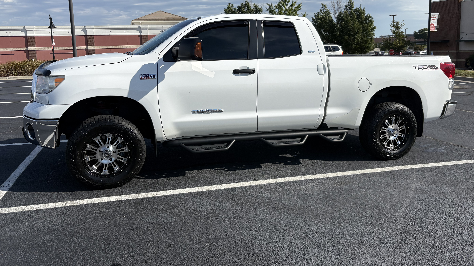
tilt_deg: -7.6
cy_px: 93
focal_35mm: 29
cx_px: 236
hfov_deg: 66.1
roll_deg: +1.8
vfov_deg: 39.8
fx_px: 364
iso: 50
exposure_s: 1/4950
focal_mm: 5.96
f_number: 1.6
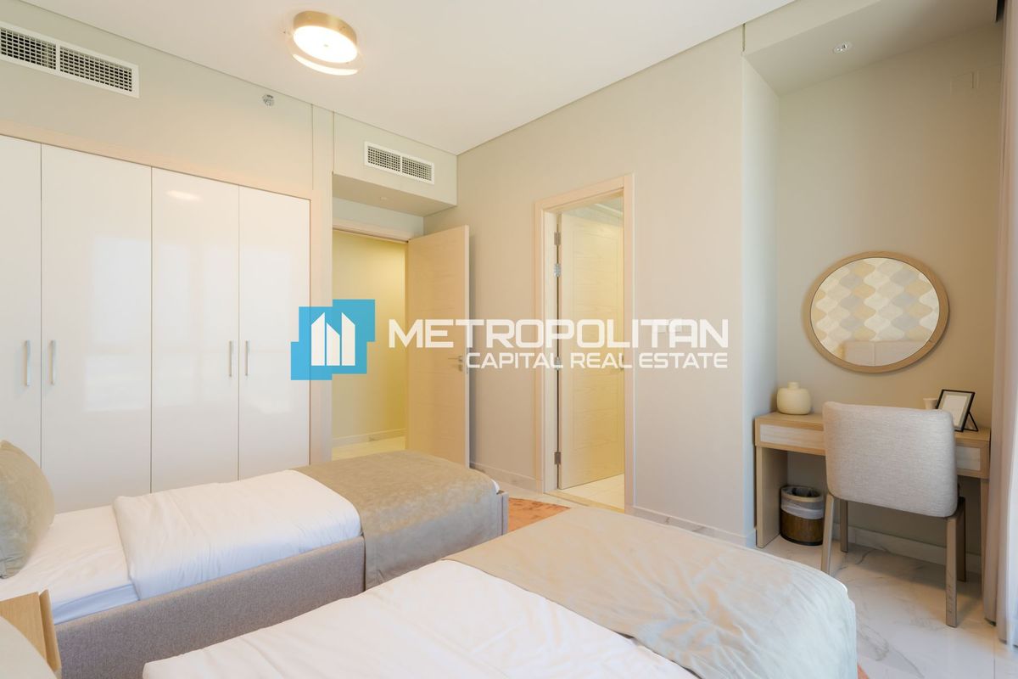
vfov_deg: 77.7
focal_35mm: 15
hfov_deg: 100.8
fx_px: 421
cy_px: 340
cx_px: 509
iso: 250
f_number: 8
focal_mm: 14.9
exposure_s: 1/6
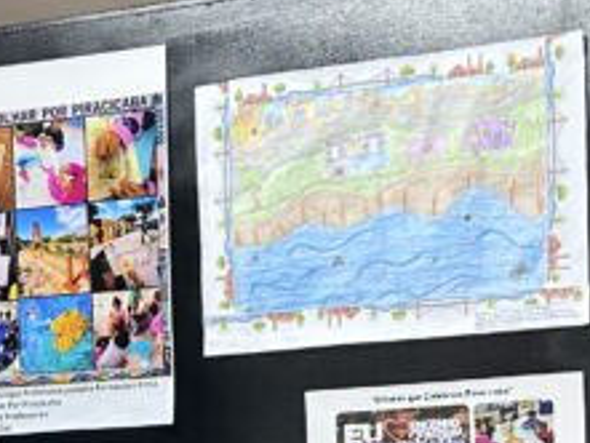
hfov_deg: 17.5
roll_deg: +1.4
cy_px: 598
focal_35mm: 111
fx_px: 1893
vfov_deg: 12.9
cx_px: 91
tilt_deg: -2.4
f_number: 1.78
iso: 125
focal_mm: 6.86
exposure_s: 1/60
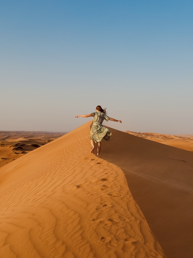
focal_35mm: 48
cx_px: 96
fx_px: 357
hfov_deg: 30.3
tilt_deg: +1.8
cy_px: 129
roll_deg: -1.4
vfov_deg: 39.7
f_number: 1.78
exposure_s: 1/3817
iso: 64
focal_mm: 6.76
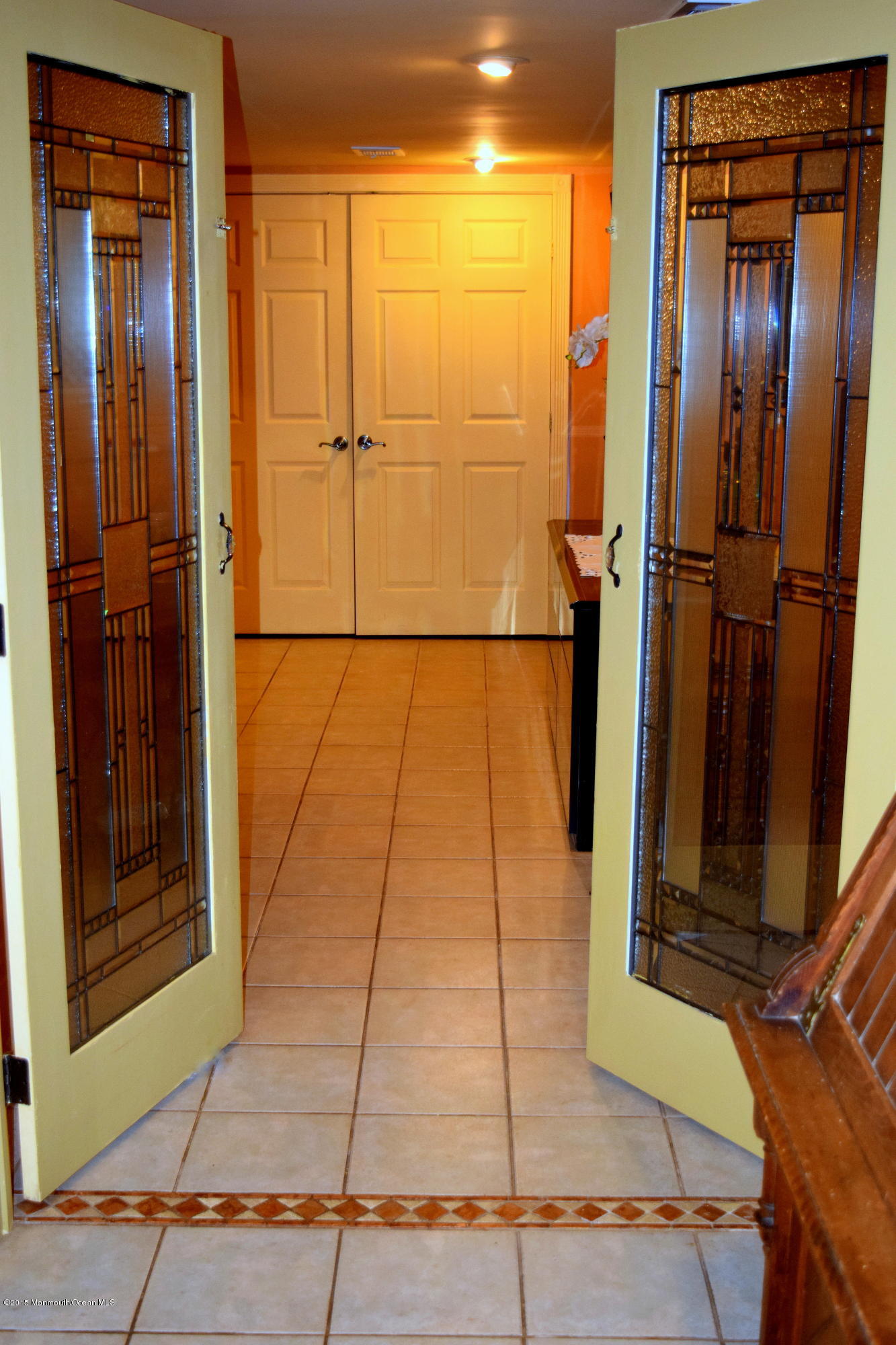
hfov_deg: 30.8
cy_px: 672
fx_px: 1624
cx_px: 448
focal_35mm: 44
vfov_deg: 45.0
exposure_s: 1/60
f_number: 4.2
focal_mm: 29
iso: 1000
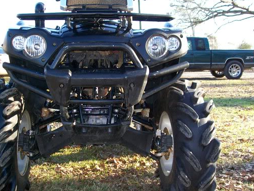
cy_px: 86
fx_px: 338
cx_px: 104
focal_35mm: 46
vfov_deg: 31.5
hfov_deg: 41.1
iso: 64
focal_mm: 6
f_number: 2.7
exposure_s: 1/100
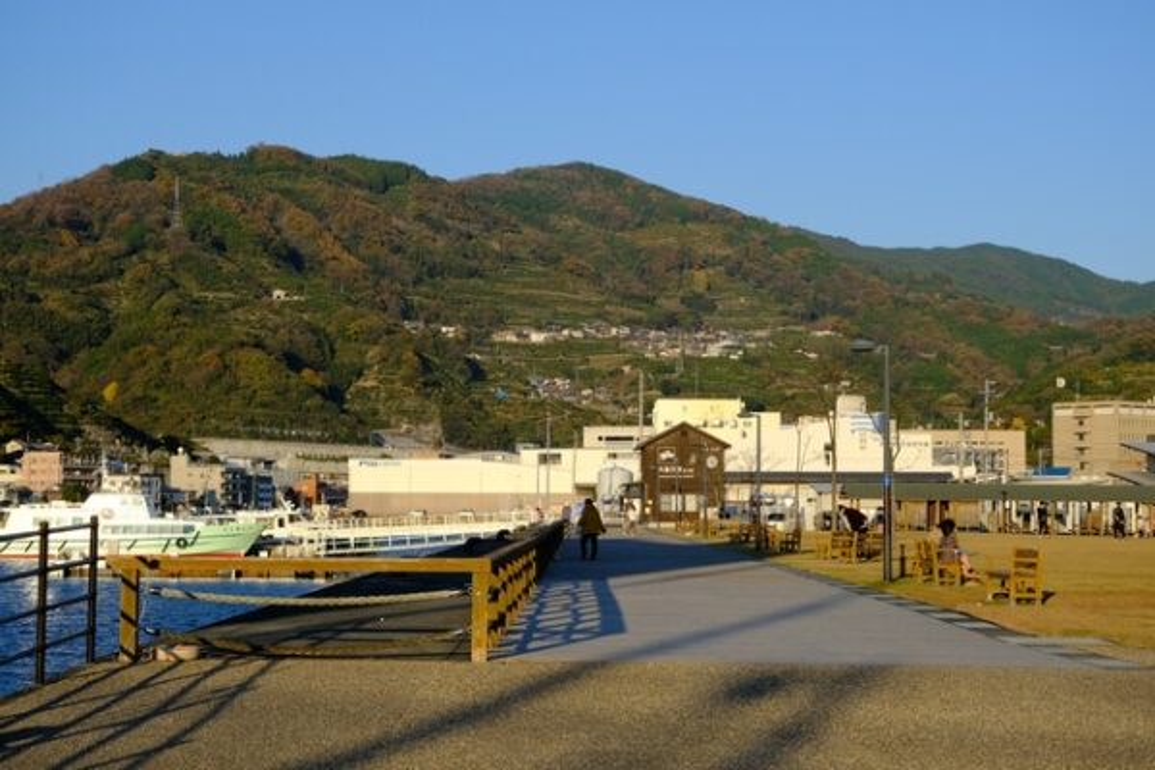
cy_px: 385
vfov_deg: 21.2
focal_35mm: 64
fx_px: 2053
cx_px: 578
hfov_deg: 31.4
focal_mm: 42.9
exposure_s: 1/1000
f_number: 5.6
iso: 320
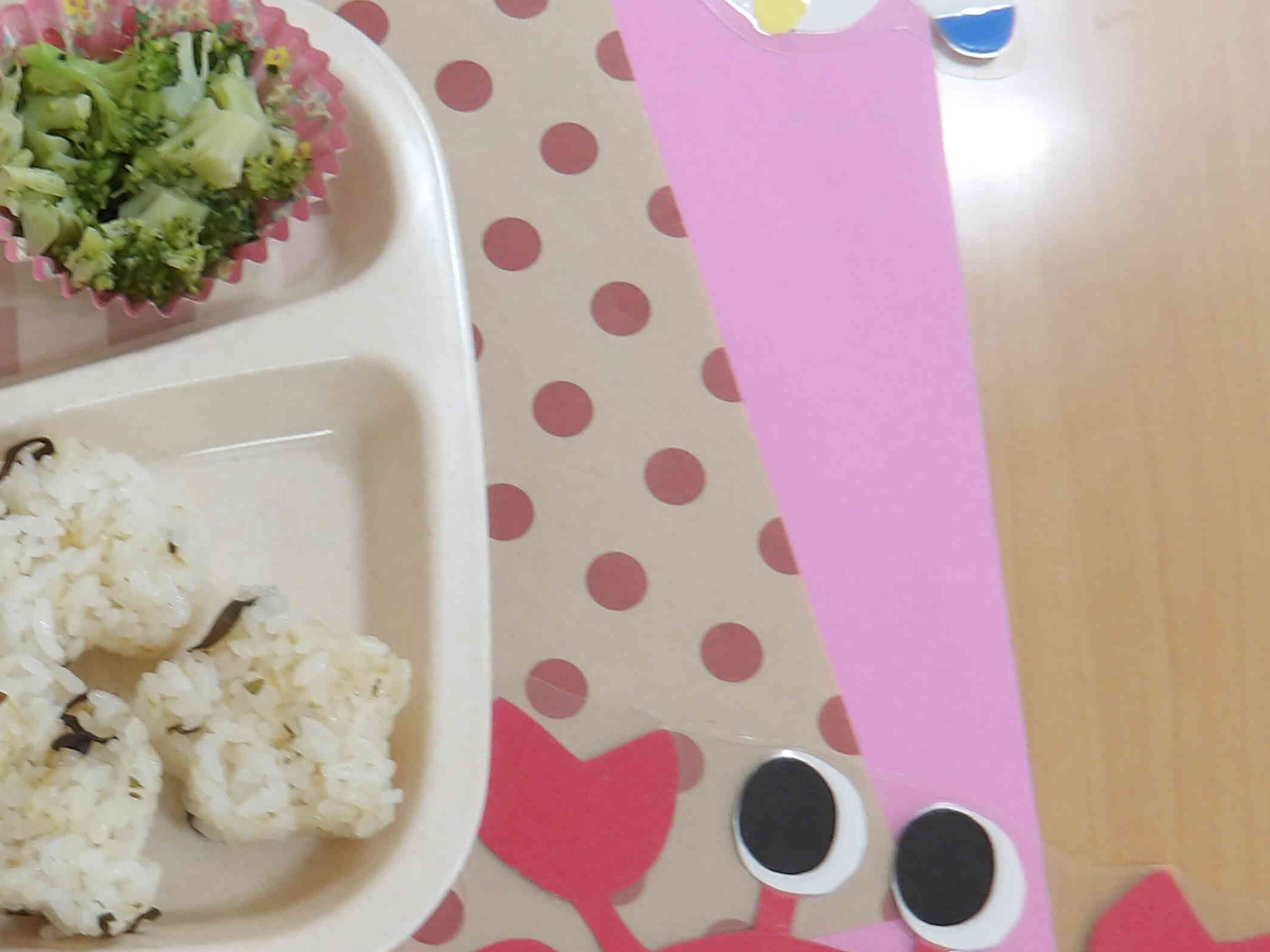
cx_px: -94
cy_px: 614
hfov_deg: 29.7
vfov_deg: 24.7
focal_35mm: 59
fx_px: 2165
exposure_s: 1/43
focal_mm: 4.9
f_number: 3
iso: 100
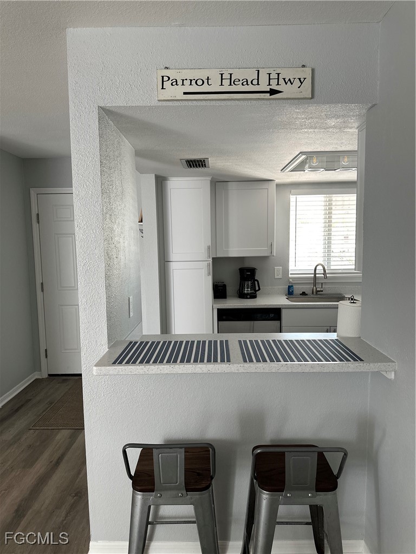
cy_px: 277
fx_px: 385
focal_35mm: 24
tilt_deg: -4.7
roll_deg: +0.2
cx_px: 208
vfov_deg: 71.6
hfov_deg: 56.8
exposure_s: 1/86
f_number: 1.78
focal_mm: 6.86
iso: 250
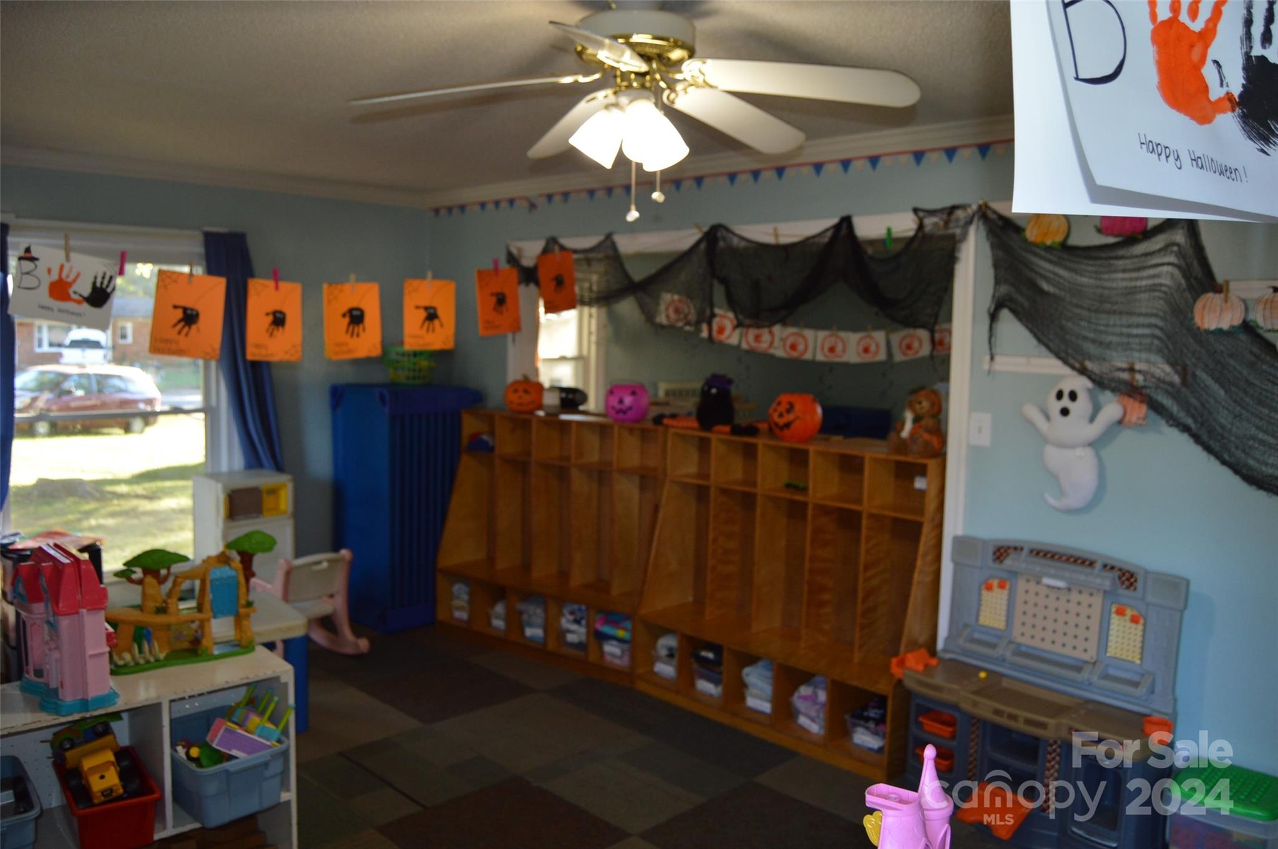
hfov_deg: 67.4
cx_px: 639
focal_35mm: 27
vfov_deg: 47.8
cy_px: 424
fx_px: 957
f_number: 4
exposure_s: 1/60
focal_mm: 18
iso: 400
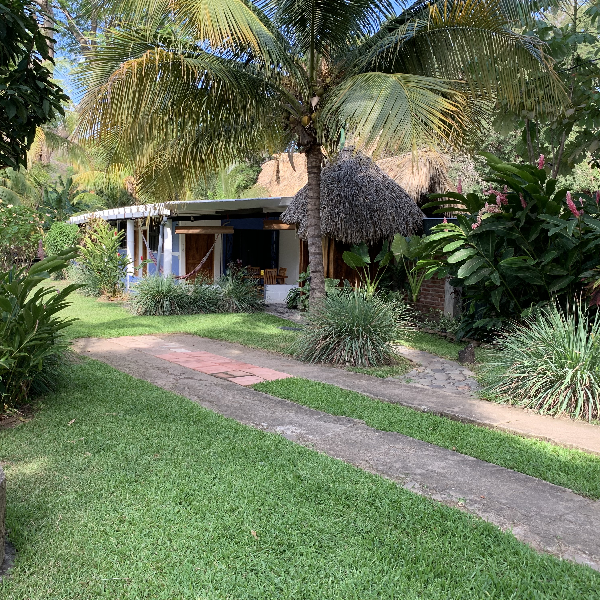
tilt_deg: -5.4
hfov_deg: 52.4
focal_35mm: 31
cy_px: 297
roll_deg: -1.5
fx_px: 608
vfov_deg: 52.5
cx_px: 267
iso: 25
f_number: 1.8
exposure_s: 1/247
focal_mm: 4.25
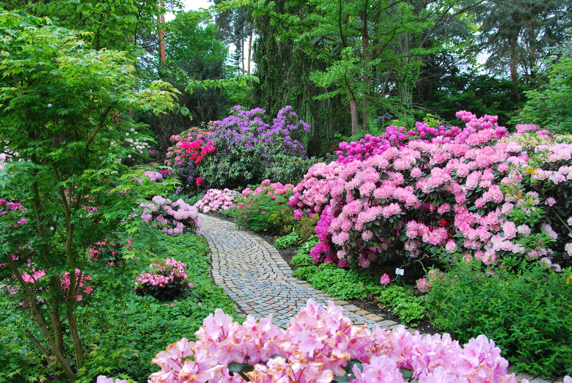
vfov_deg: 43.7
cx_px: 286
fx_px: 477
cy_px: 192
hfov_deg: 61.9
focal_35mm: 30
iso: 100
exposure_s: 1/125
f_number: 5.6
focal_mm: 20
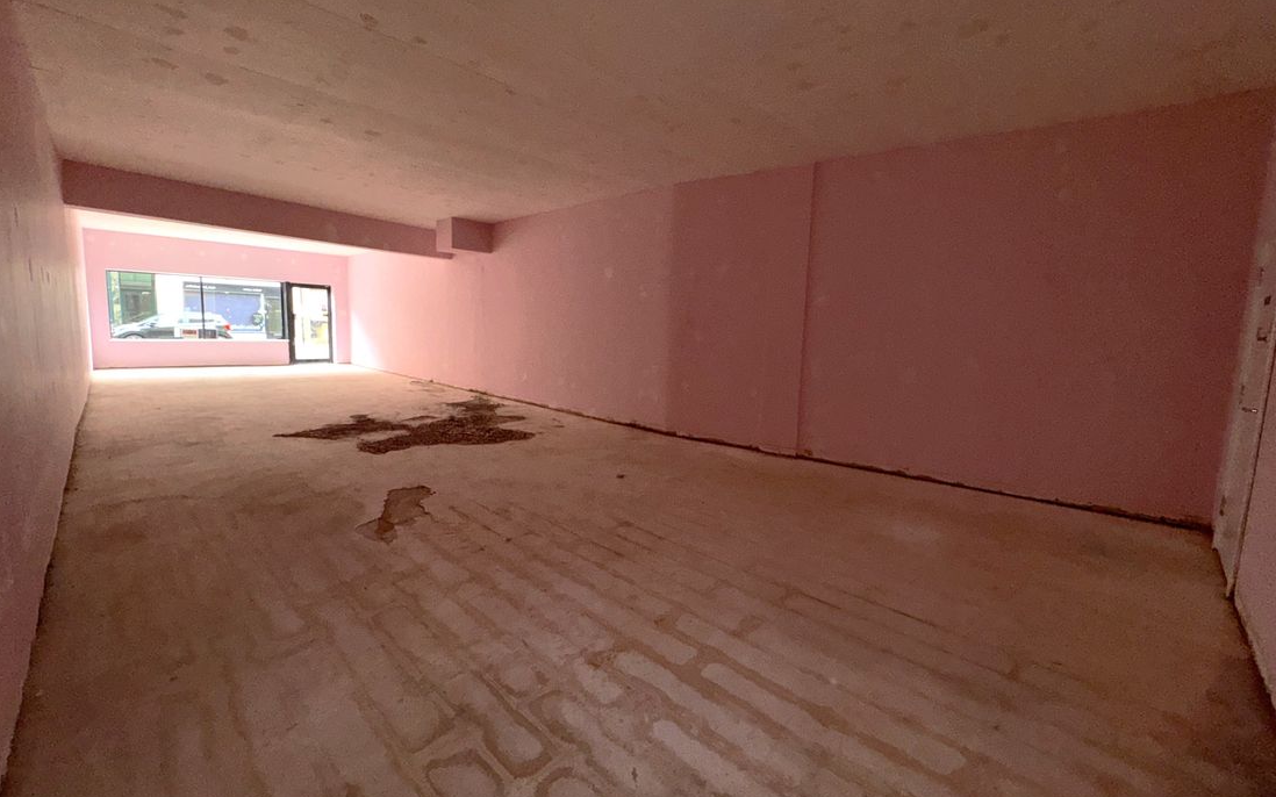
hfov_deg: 101.5
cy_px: 385
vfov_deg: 74.8
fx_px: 522
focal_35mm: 15
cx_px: 638
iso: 80
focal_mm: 2.22
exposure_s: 1/99
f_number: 2.2
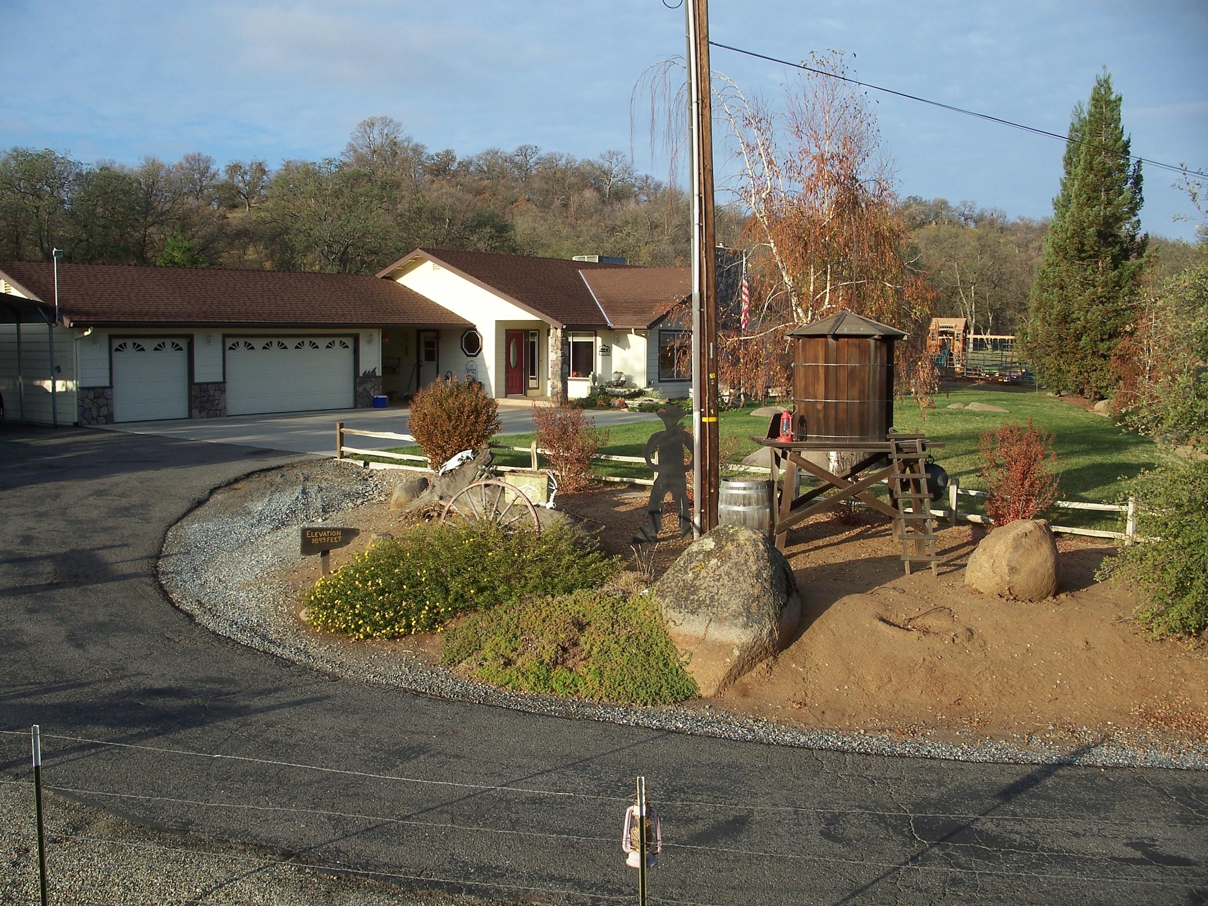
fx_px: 1291
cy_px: 453
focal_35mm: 37
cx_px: 604
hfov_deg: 50.1
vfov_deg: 38.7
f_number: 4
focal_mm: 7.8
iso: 64
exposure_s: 1/400
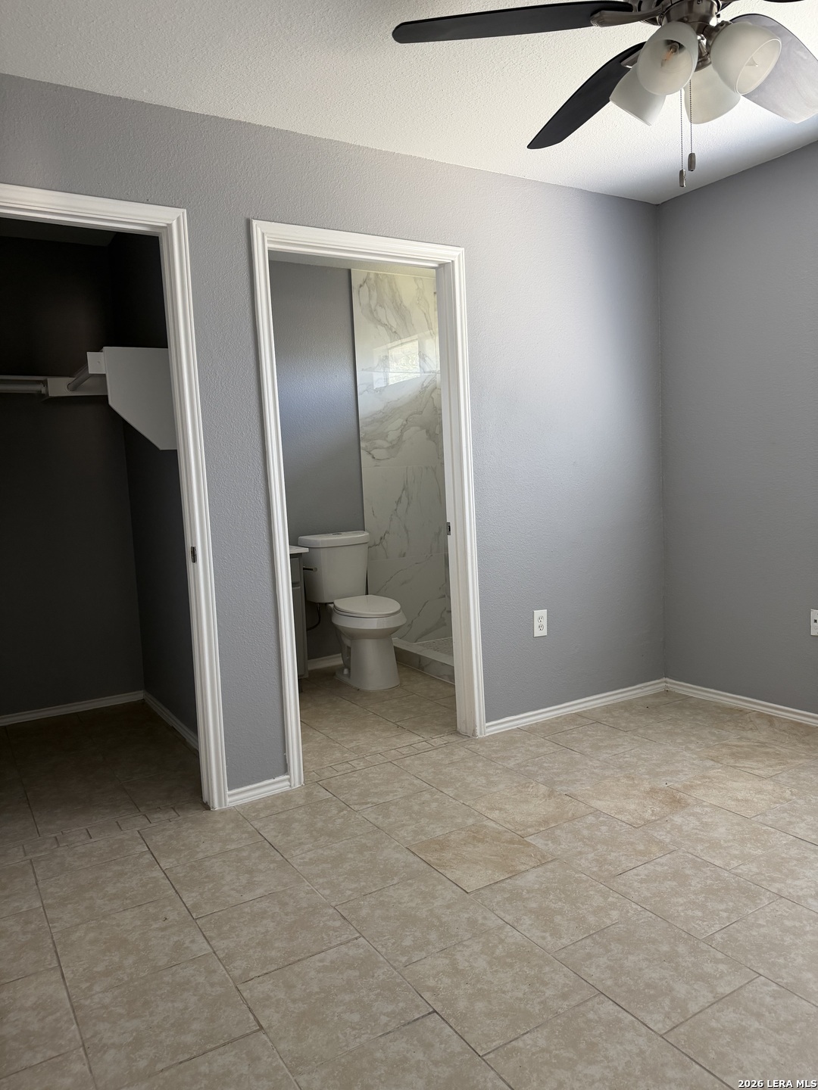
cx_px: 409
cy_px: 545
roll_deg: +2.8
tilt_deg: -5.6
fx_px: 756
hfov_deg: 56.8
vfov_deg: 71.6
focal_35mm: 24
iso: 200
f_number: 1.78
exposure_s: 1/89
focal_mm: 6.76
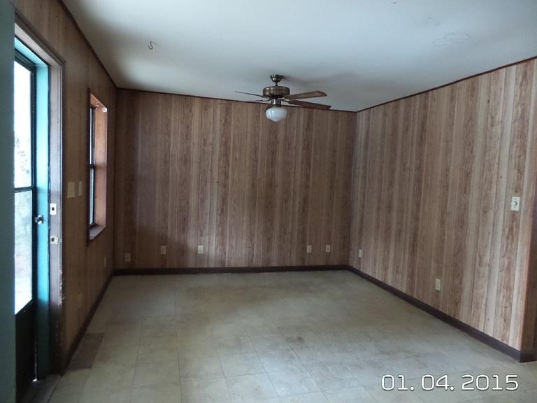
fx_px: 357
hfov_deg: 73.9
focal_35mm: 23
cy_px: 202
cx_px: 268
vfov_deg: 58.9
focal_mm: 4.1
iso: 800
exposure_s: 1/10
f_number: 2.8
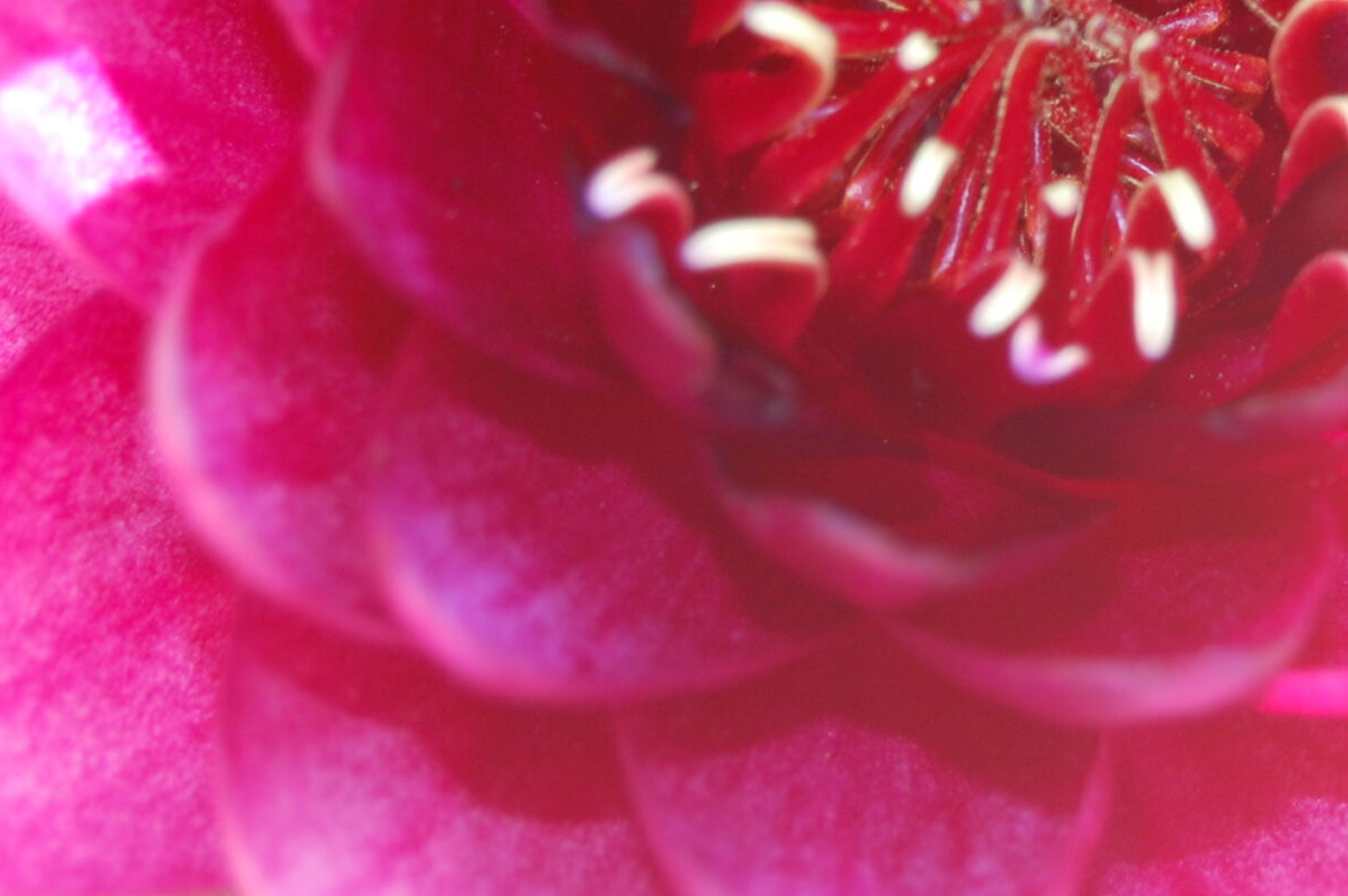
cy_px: 72
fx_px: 6550
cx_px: 1185
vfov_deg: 7.8
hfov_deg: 11.7
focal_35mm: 175
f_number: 5.6
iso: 400
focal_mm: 55
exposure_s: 1/160
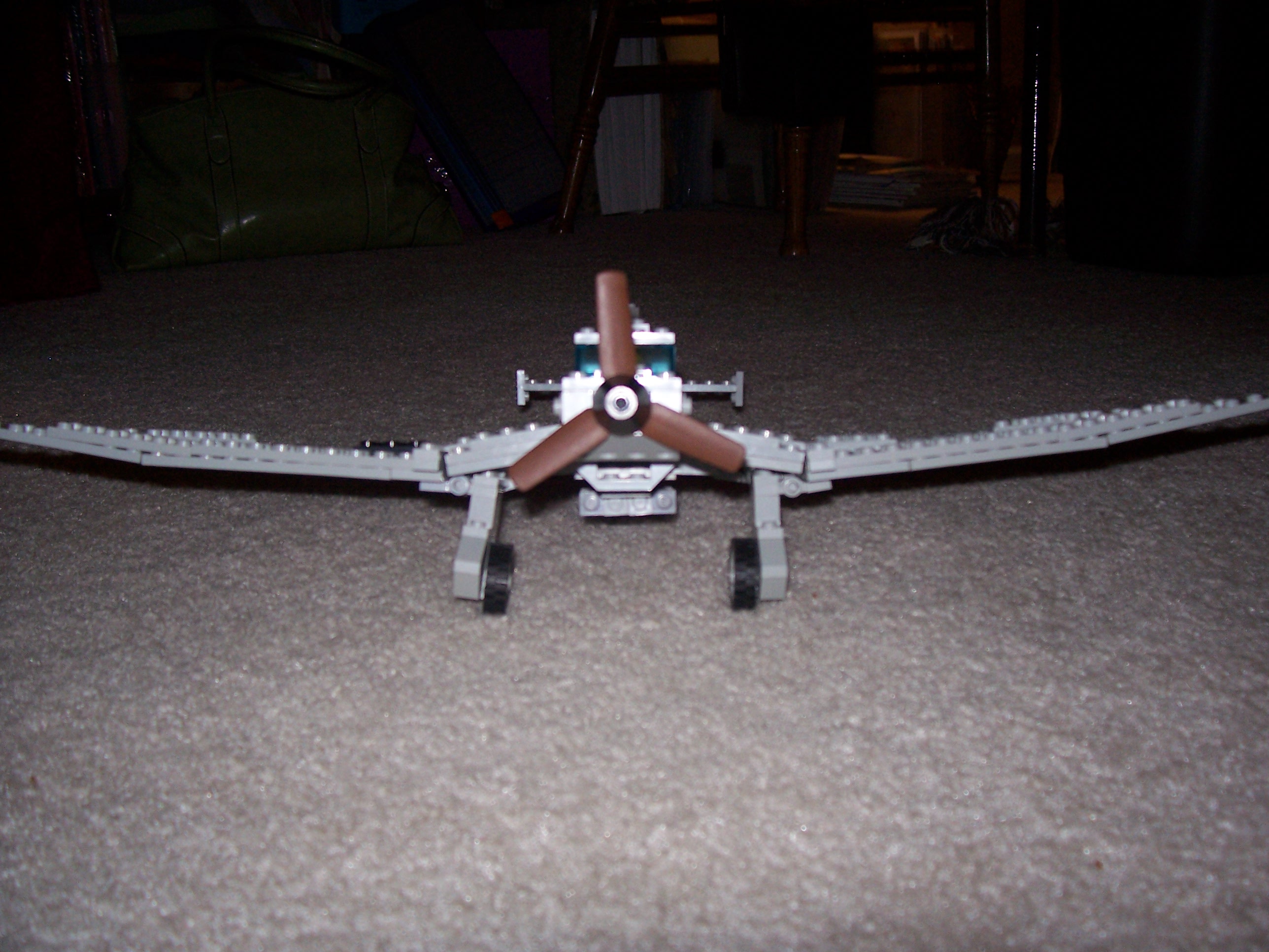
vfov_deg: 41.8
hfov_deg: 54.0
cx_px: 634
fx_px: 1246
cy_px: 476
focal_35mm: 34
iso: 125
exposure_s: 1/60
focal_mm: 5.6
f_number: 2.7
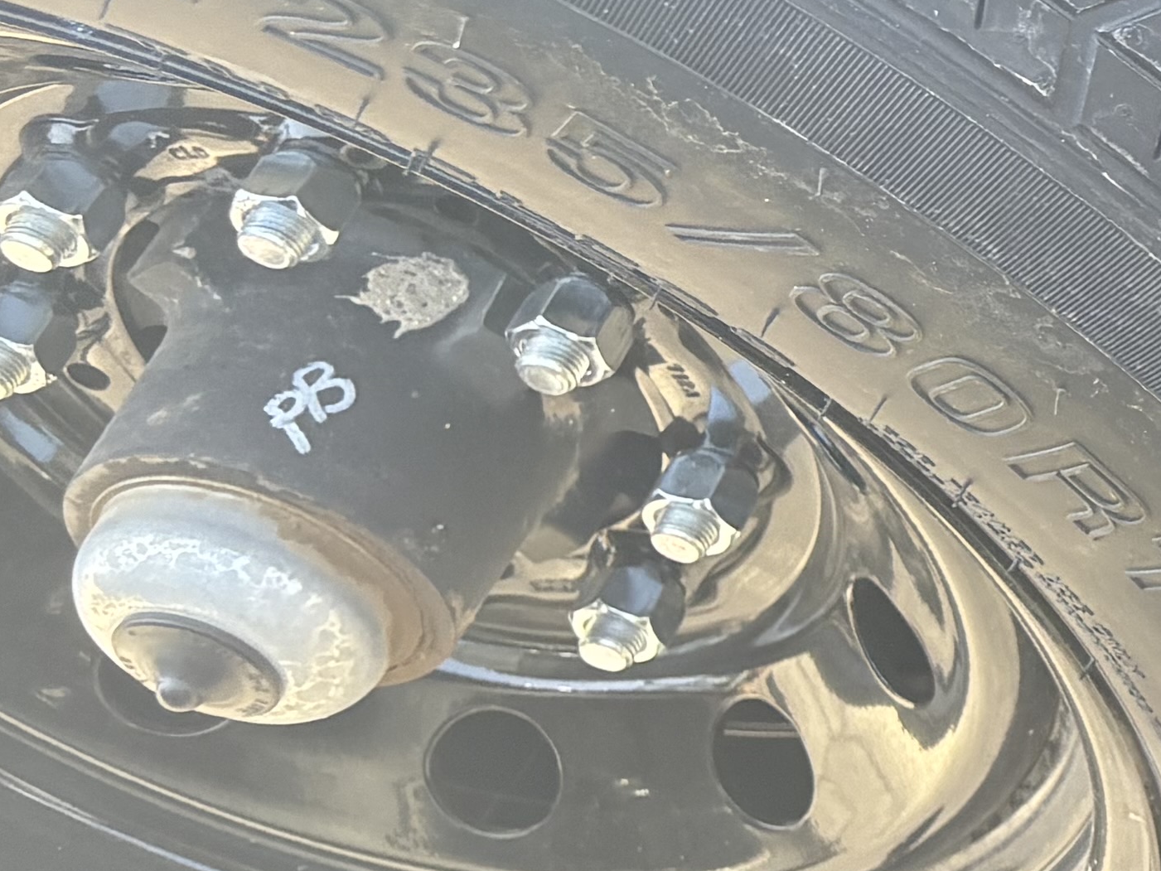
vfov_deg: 13.8
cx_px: 2339
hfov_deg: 15.0
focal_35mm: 106
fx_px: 3555
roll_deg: +9.3
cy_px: 71
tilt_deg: -42.3
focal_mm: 5.96
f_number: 1.6
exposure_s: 1/243
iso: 100
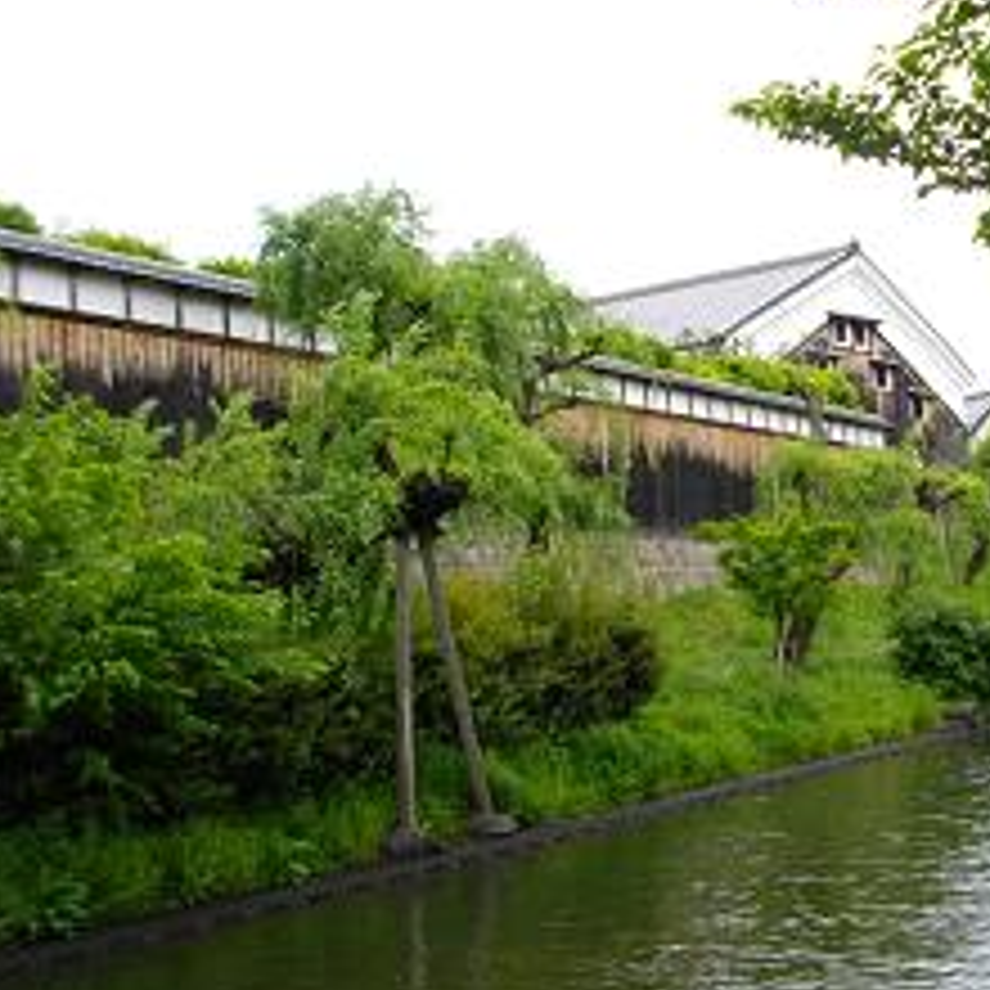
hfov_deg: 32.7
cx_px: 839
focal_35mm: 50
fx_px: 1618
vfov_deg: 34.0
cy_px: 522
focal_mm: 5.7
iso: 100
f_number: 2.9
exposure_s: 1/500
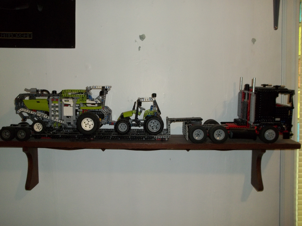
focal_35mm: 33
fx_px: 288
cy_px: 113
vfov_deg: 42.9
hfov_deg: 55.4
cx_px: 151
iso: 160
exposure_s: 1/30
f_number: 3.3
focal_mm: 5.9
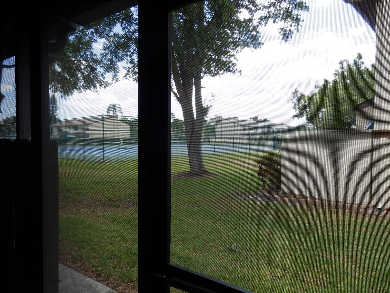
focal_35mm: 25
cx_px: 195
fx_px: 282
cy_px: 146
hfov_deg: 69.4
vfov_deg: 54.9
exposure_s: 1/200
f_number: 3
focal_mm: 4.5
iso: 80
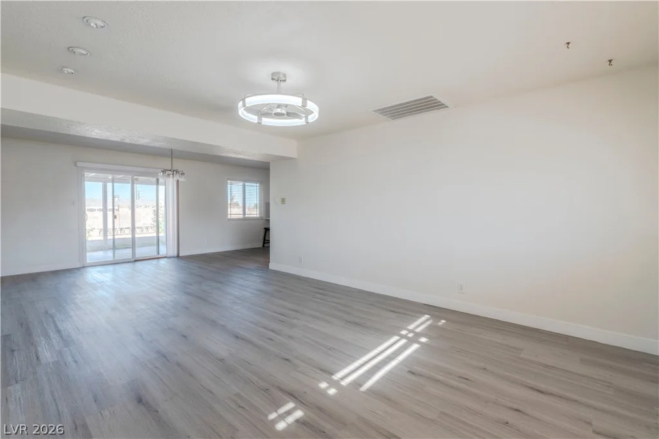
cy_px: 220
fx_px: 293
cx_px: 330
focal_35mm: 16
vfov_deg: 73.7
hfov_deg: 96.8
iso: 640
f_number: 8
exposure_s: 1/400
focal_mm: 16
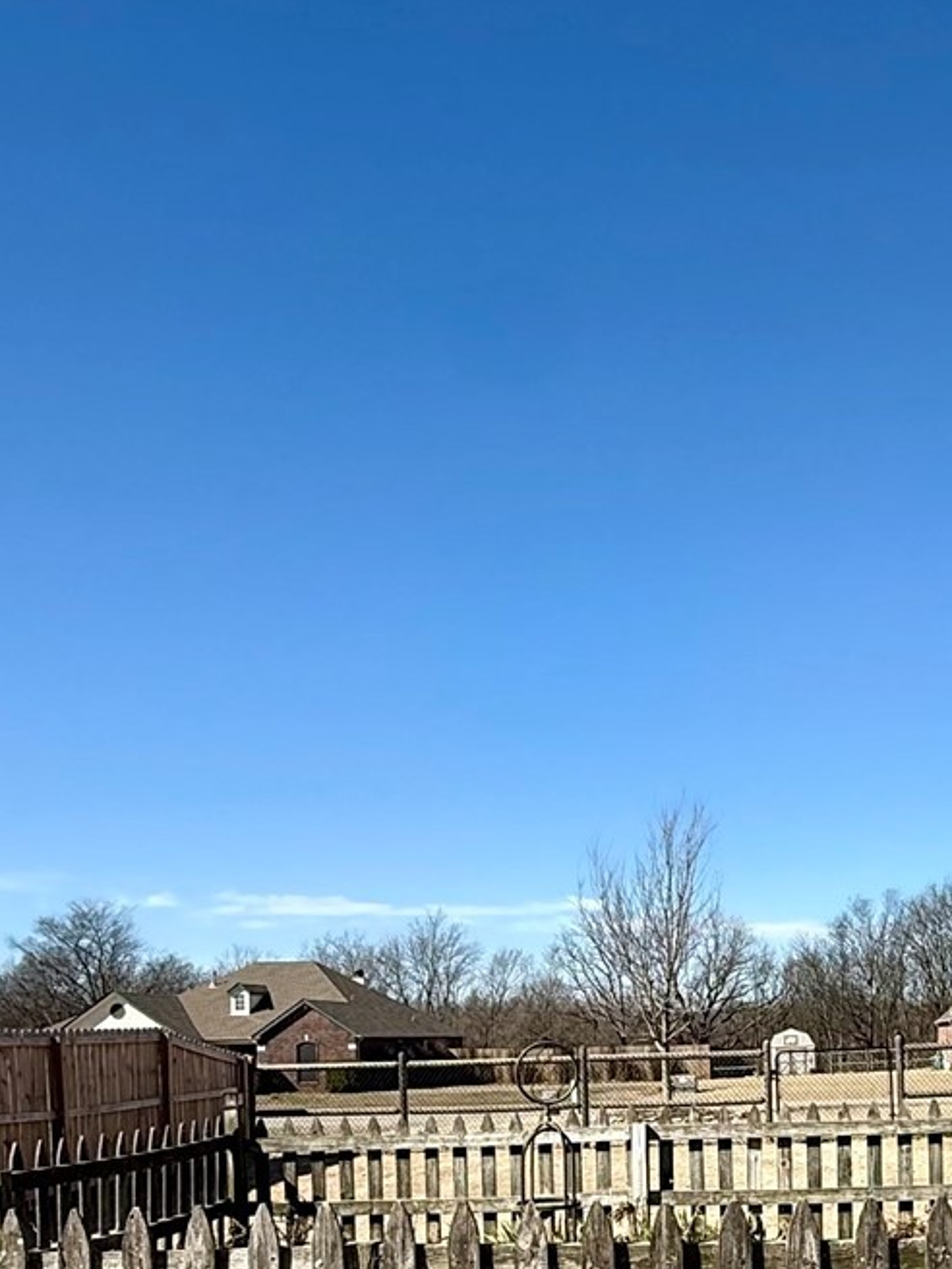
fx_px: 1503
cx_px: 741
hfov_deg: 34.2
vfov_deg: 43.7
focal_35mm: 41
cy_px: 1008
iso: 50
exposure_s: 1/2506
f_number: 2.2
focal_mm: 2.22
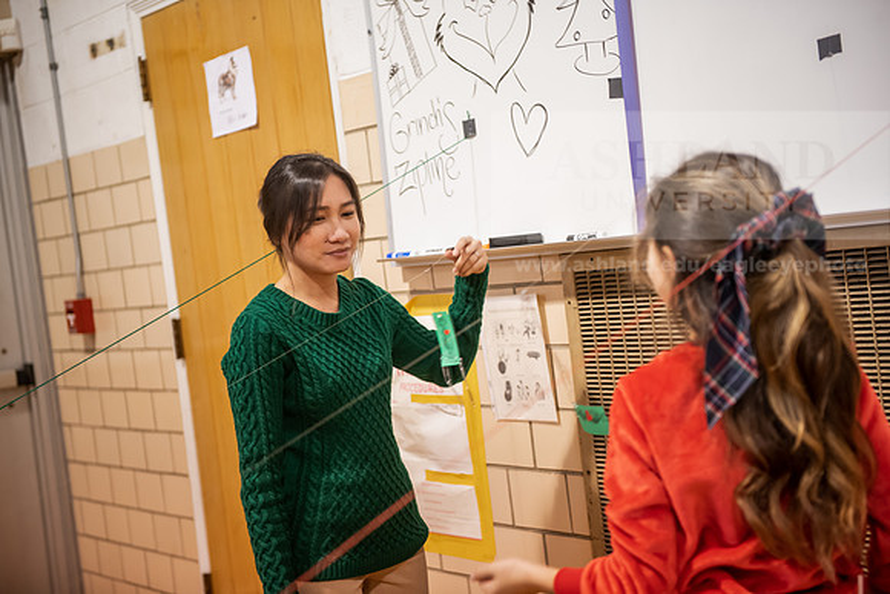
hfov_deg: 33.4
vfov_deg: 22.6
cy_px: 297
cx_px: 445
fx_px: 1484
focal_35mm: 60
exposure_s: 1/200
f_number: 2.8
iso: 1250
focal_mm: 60
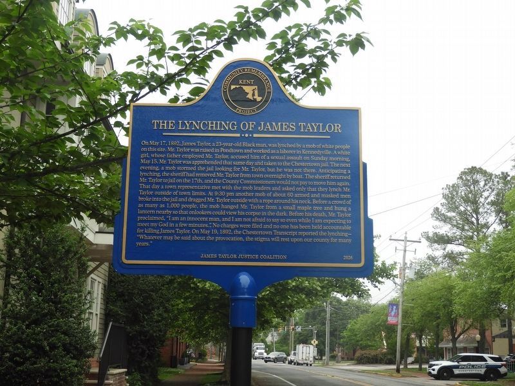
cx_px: 258
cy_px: 193
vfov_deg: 29.1
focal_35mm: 50
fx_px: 744
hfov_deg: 38.2
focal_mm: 9
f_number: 4
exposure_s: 1/160
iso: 100
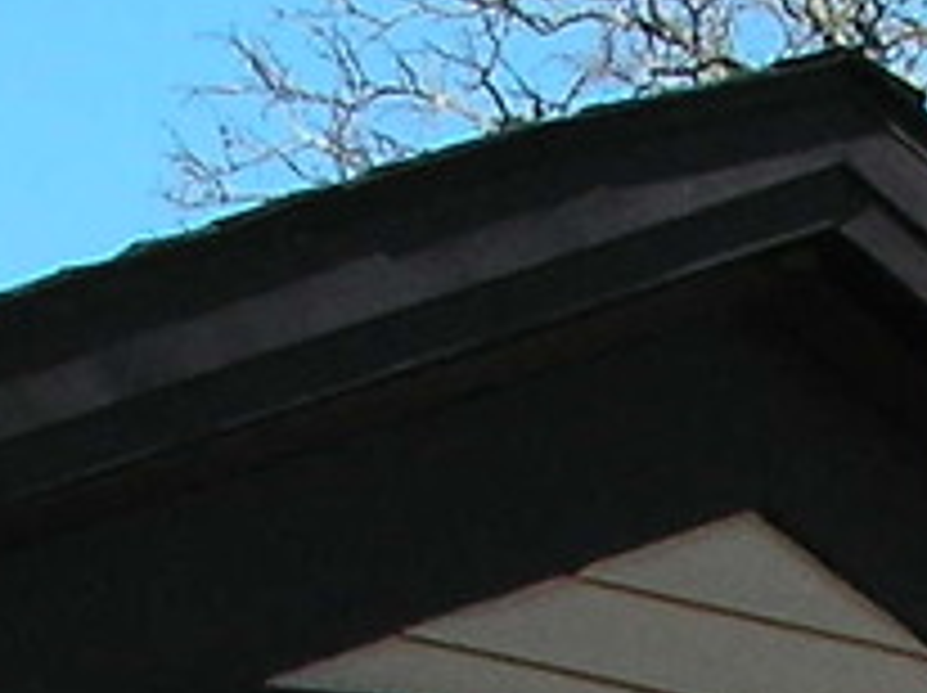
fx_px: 8613
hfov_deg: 6.1
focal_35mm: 322
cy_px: 2146
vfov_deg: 4.4
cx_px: 1058
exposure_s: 1/250
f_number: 4.8
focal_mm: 7.8
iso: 50
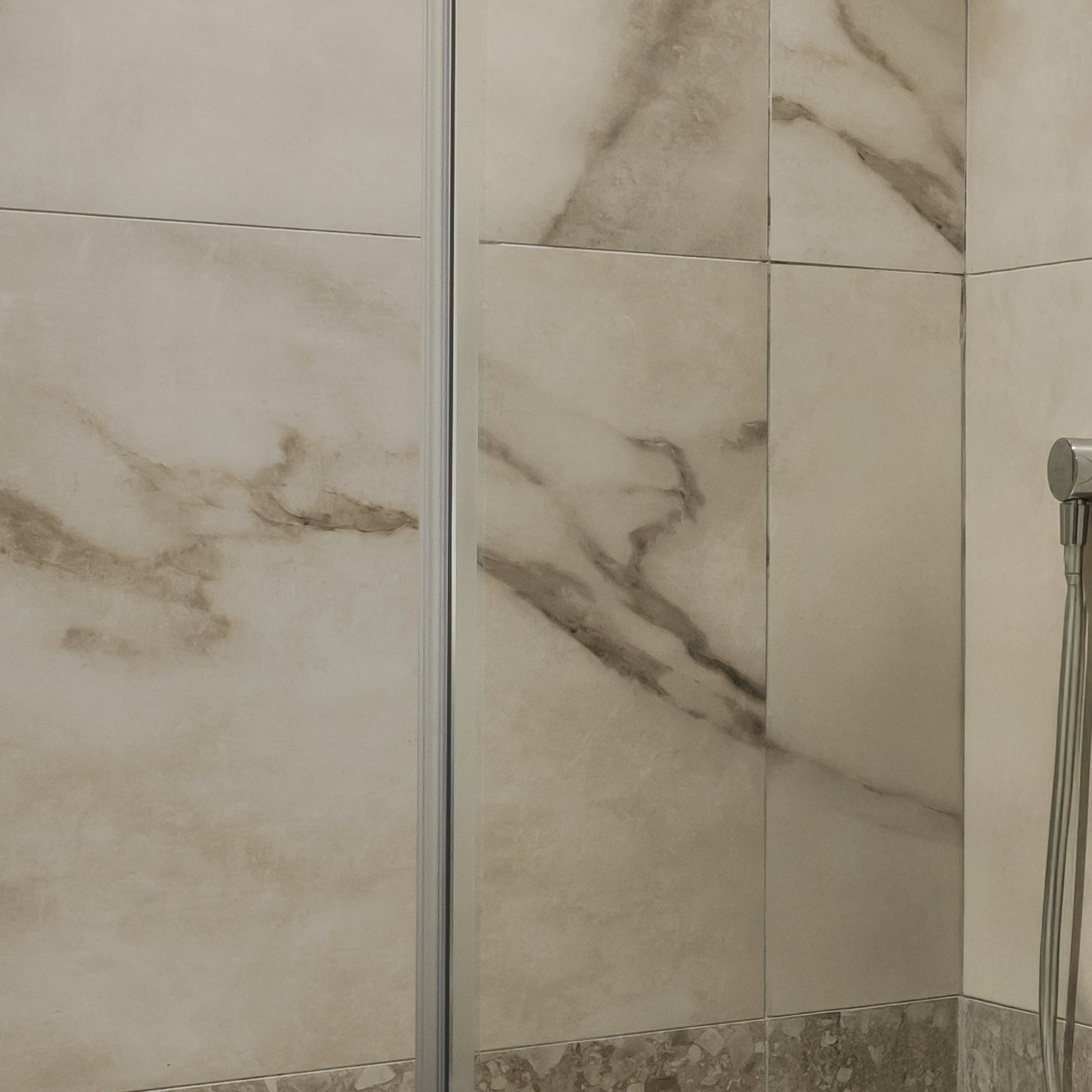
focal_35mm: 72
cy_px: 527
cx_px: 1992
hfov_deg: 18.5
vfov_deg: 24.0
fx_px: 2570
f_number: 8
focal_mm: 13
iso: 160
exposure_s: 1/4
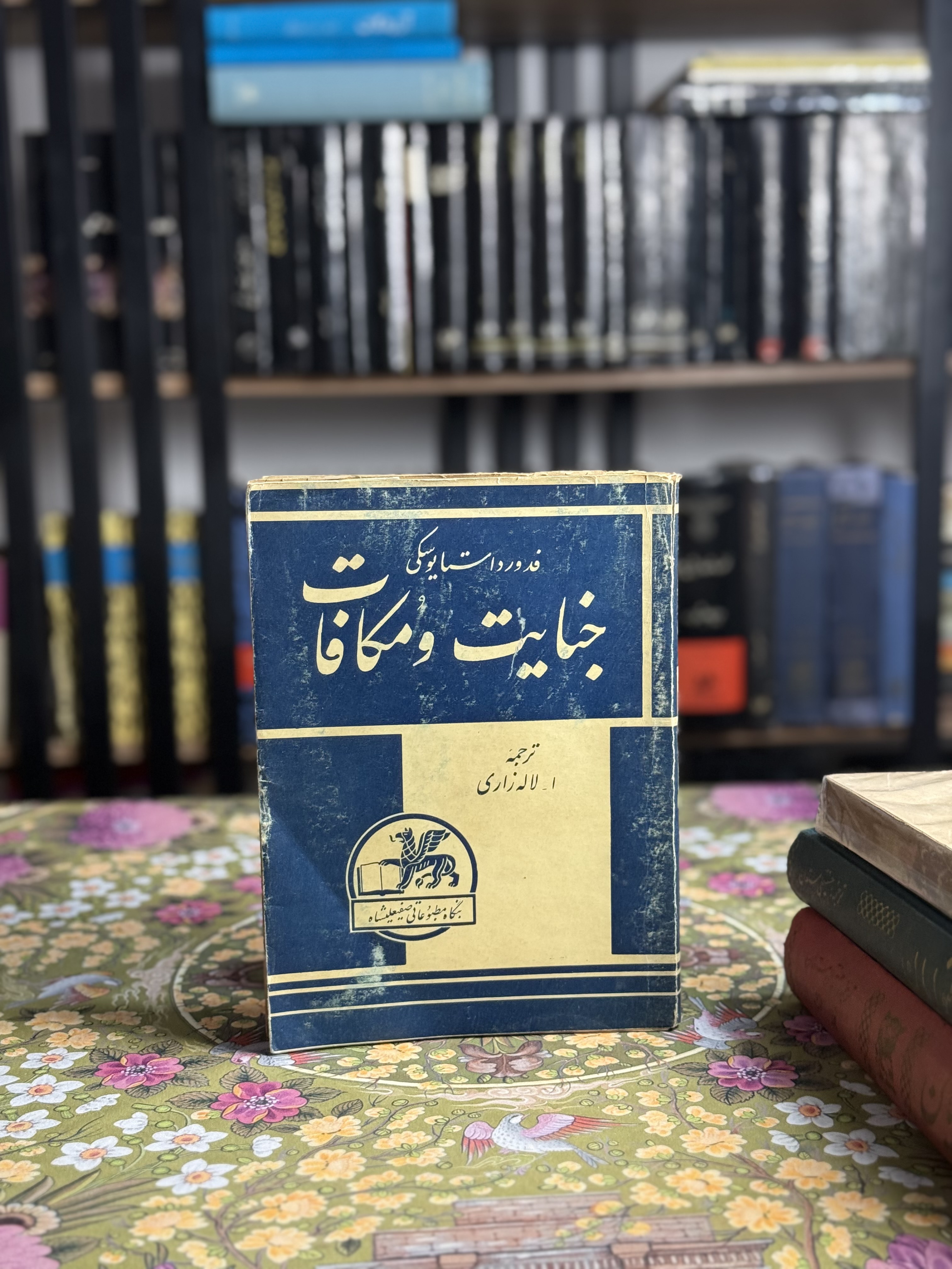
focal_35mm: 48
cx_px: 476
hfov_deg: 30.3
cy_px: 634
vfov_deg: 39.7
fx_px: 1760
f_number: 1.78
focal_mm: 6.76
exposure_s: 1/100
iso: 125
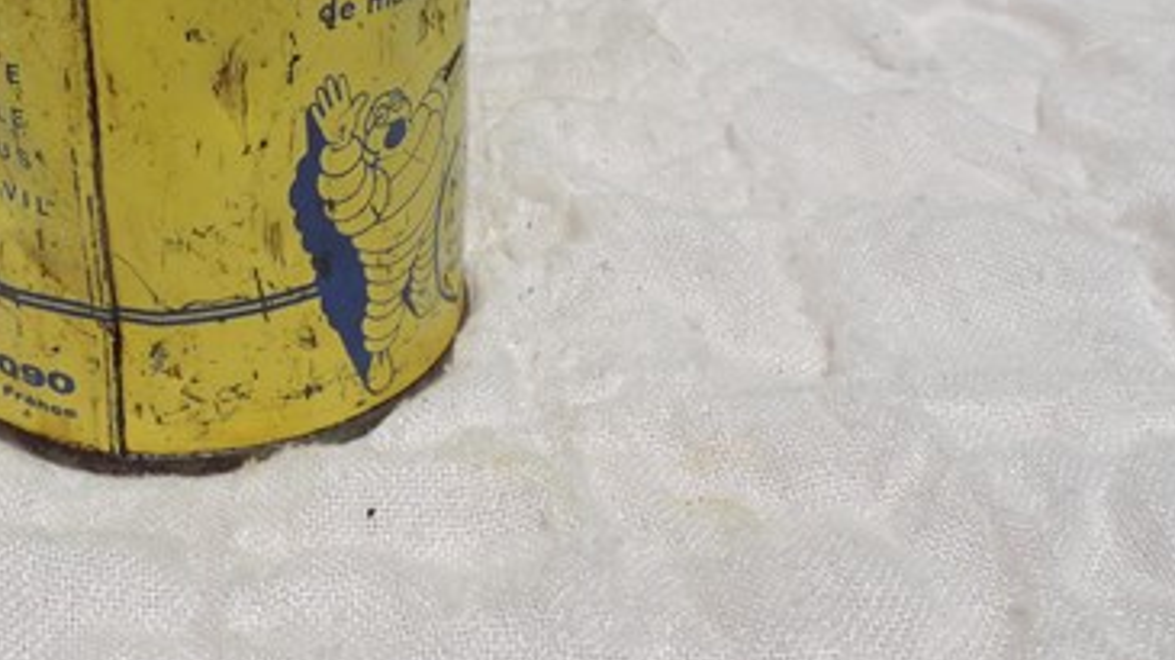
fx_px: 1339
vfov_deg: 26.6
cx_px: 274
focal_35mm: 43
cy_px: 45
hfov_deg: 45.5
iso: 80
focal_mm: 4.3
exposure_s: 1/1600
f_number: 4.2
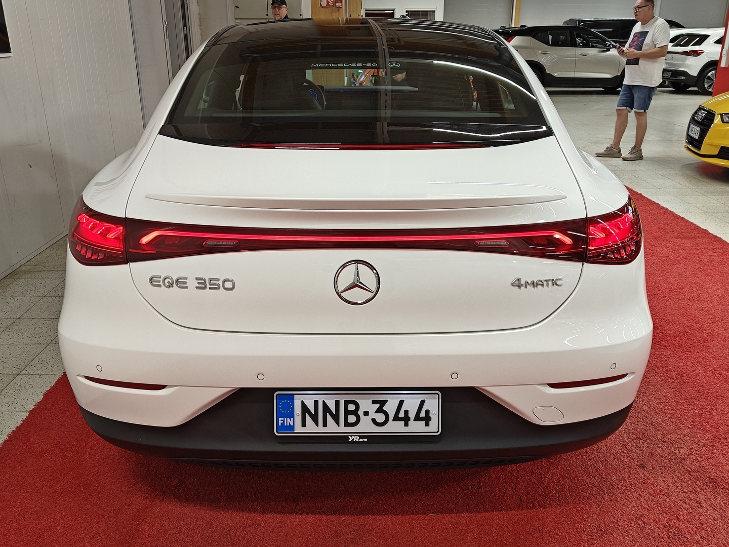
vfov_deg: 46.8
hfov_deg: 60.0
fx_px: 632
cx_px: 364
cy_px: 274
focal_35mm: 30
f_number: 1.8
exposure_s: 1/100
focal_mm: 5.59
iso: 80
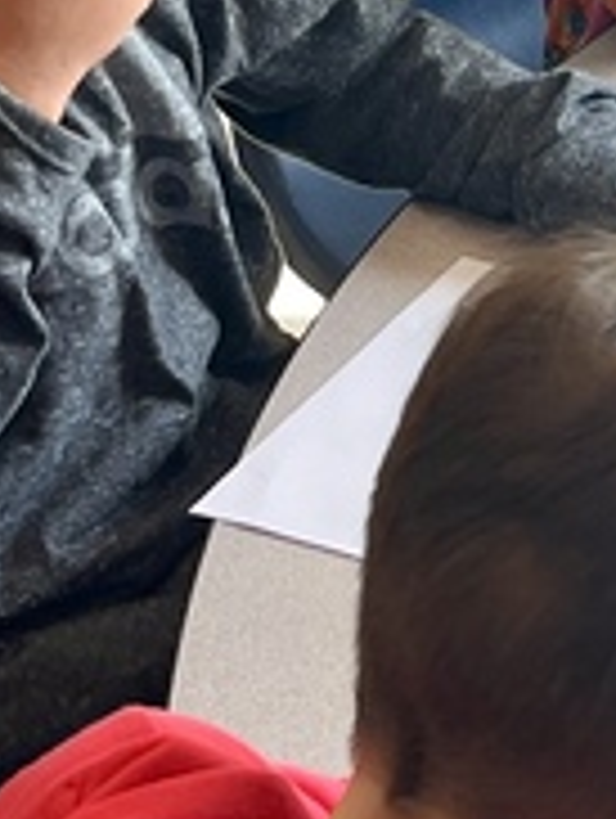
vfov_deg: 13.5
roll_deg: +3.8
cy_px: 284
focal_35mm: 146
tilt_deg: -31.4
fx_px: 3456
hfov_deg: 10.1
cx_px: 665
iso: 40
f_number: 1.6
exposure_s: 1/120
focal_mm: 5.1
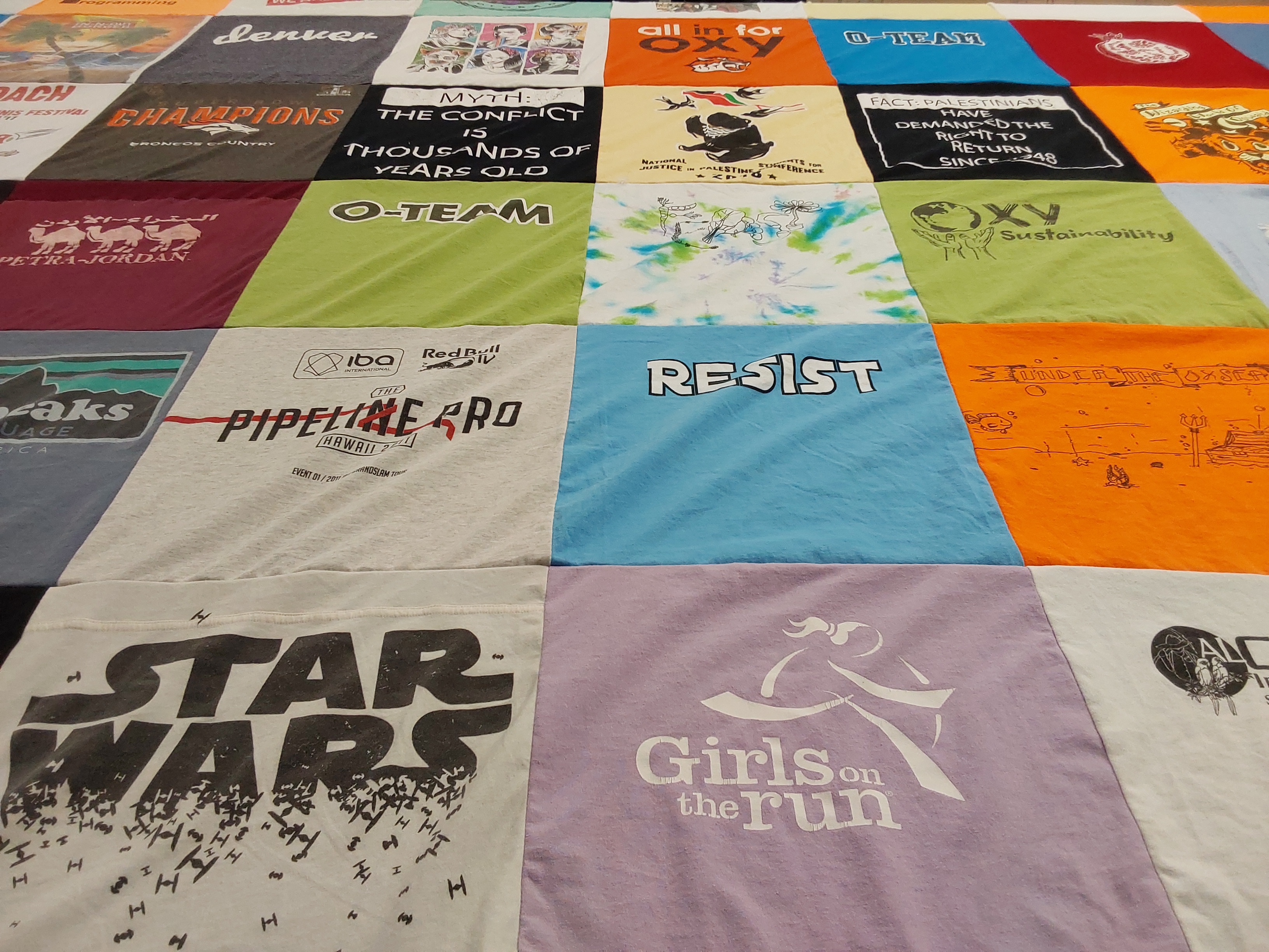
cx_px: 634
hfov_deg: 63.4
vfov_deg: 49.7
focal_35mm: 28
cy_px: 476
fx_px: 1026
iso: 80
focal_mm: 2.91
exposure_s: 1/120
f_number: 1.9
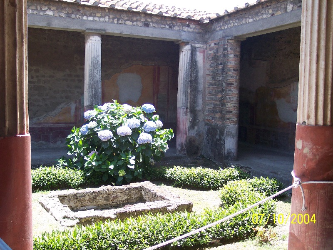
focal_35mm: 38
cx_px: 166
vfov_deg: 37.7
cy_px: 125
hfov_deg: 49.0
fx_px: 366
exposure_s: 1/350
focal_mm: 8
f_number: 2.8
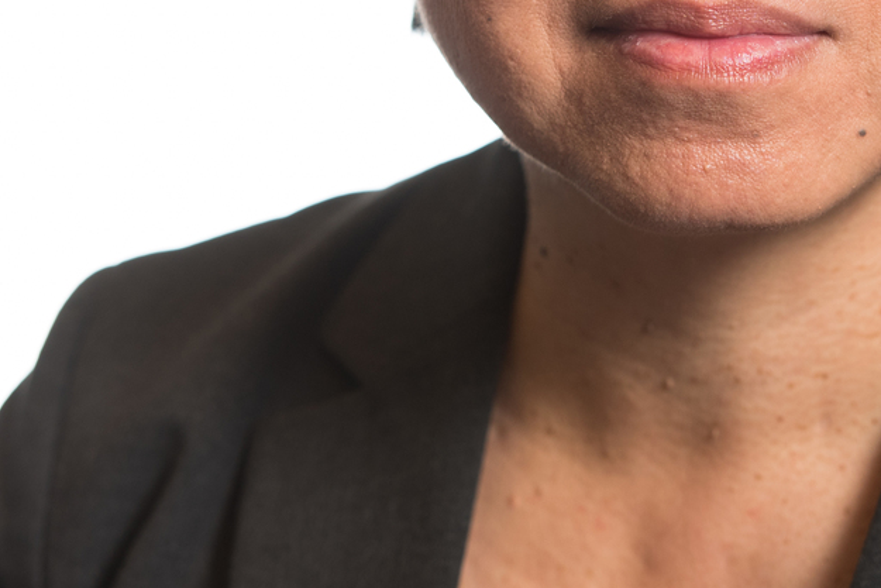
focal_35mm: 403
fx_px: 9864
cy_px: -149
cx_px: 577
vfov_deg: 3.4
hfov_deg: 5.1
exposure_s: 1/200
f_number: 3.5
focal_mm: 140
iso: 250
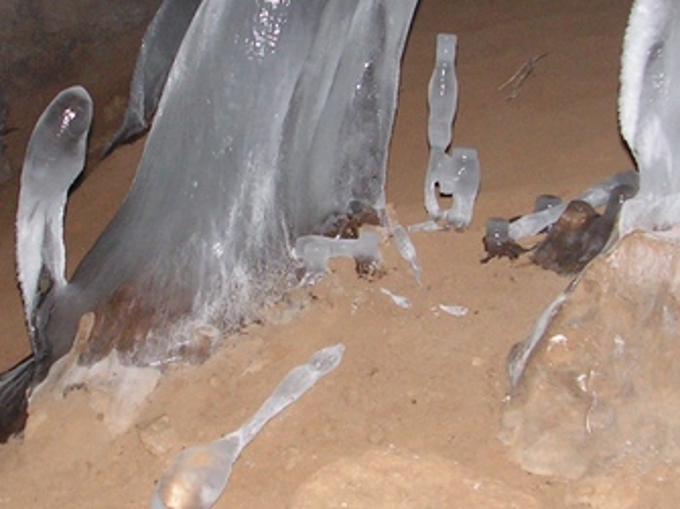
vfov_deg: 17.1
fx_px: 1689
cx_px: 272
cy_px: 213
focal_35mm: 86
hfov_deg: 22.7
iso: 200
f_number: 3.2
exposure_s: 1/40
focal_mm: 6
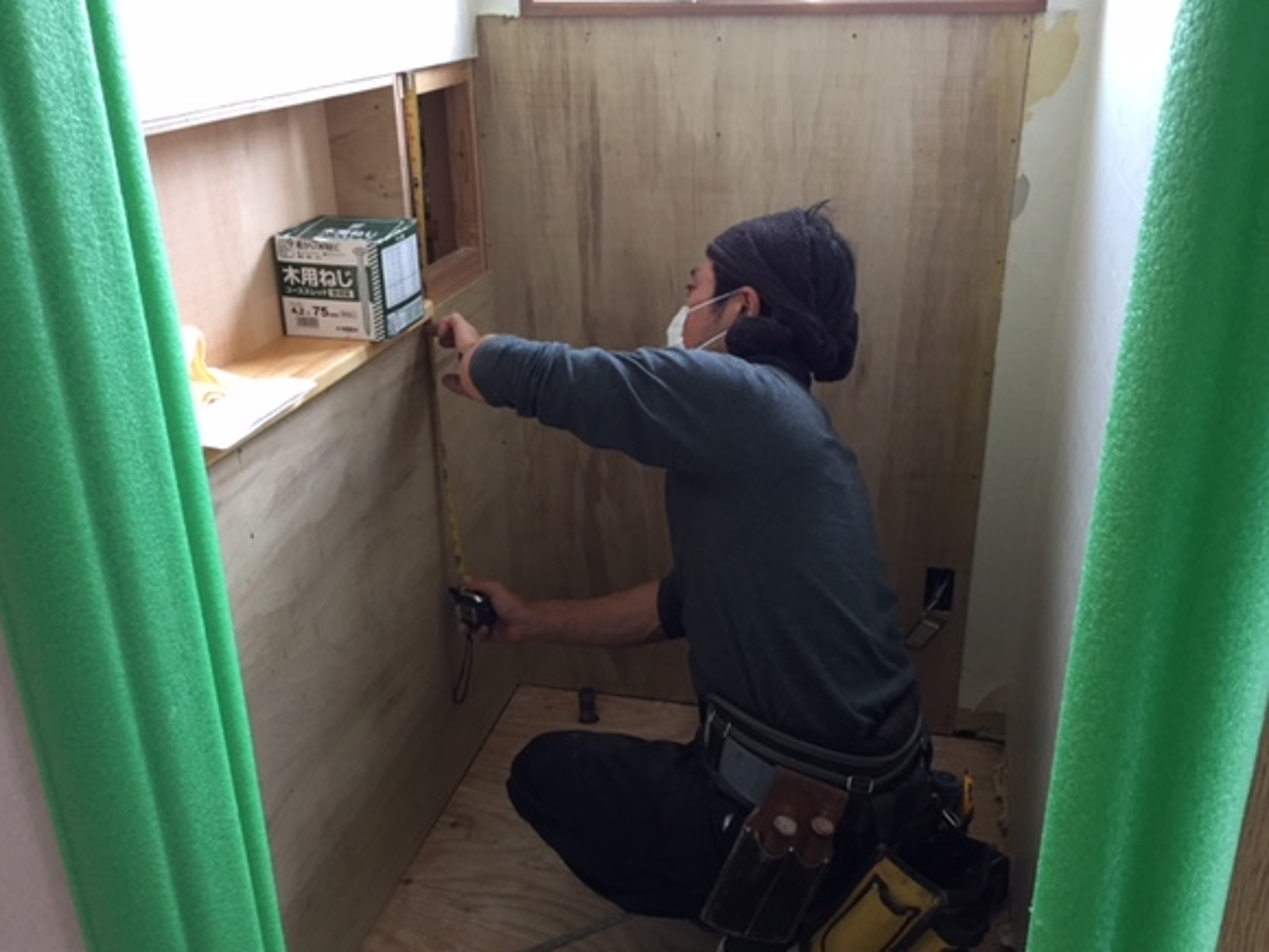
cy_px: 512
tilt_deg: -25.4
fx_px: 1173
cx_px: 639
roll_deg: -0.4
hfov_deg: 56.8
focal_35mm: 32
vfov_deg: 44.1
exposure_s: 1/30
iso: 100
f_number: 2.2
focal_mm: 4.15
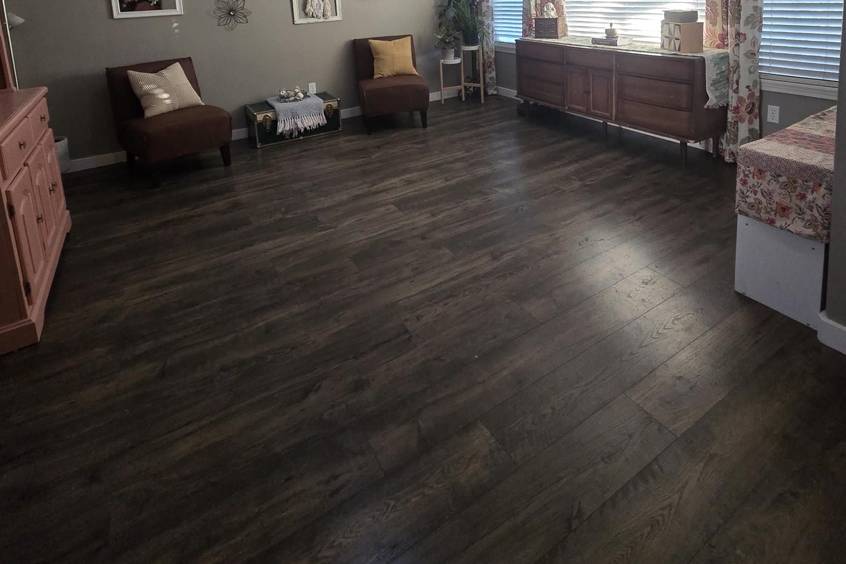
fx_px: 446
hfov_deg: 86.9
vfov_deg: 55.4
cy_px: 50
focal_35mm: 19
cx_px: 442
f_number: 2.2
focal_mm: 2.2
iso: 500
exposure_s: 1/60
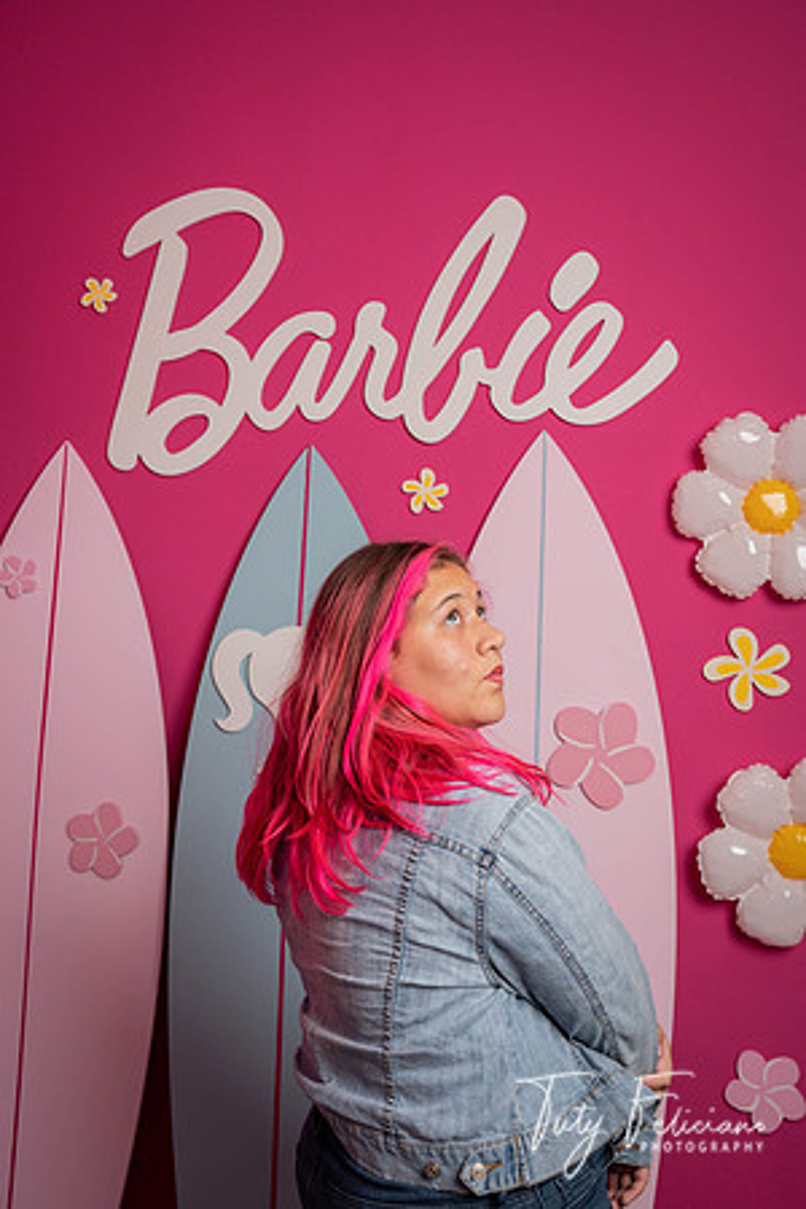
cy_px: 604
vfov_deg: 45.4
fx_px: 1444
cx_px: 403
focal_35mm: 43
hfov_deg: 31.2
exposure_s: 1/100
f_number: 4.5
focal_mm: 43
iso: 200
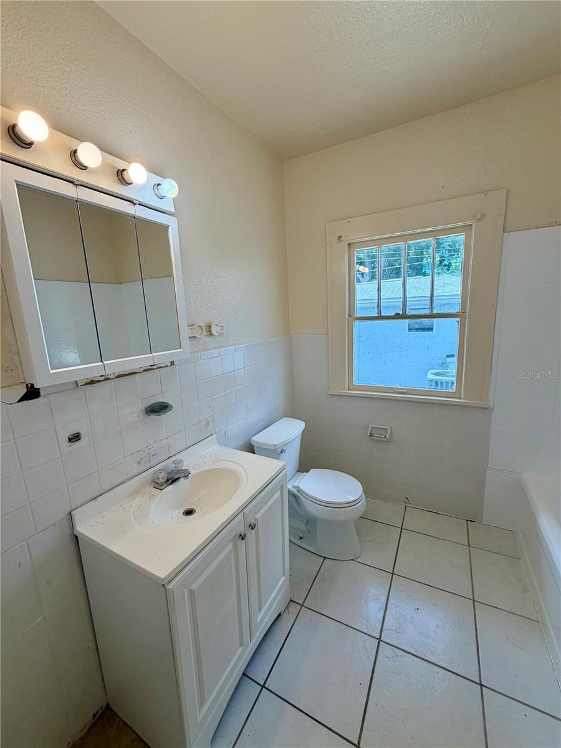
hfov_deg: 85.7
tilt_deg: -12.2
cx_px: 280
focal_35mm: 14
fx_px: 303
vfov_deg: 102.1
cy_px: 374
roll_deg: +3.9
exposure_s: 1/186
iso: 50
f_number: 2.2
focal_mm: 2.22
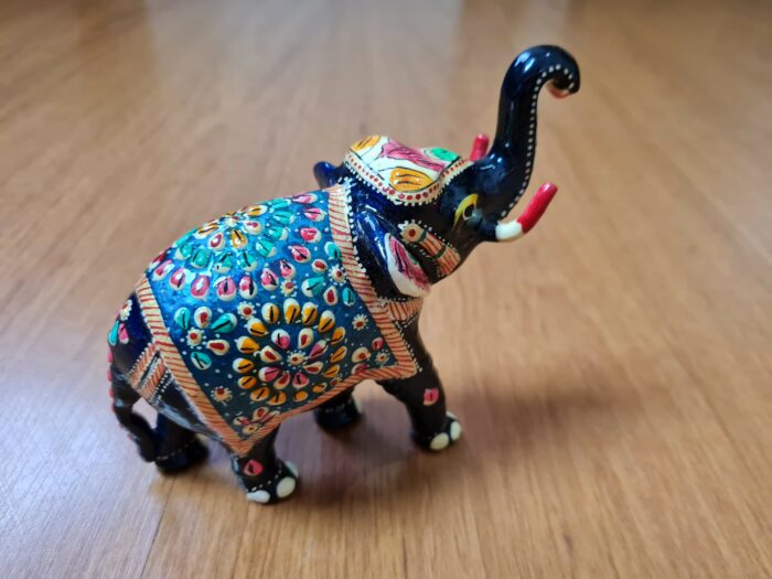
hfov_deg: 67.3
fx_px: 580
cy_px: 290
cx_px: 386
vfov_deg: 53.1
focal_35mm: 26
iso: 320
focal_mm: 5.4
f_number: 1.8
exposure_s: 1/40
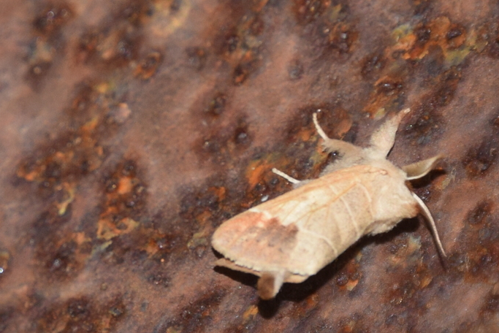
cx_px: 258
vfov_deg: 4.7
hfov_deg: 7.0
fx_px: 4091
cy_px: 227
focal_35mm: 295
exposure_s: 1/60
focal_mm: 140
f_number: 7.1
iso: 320
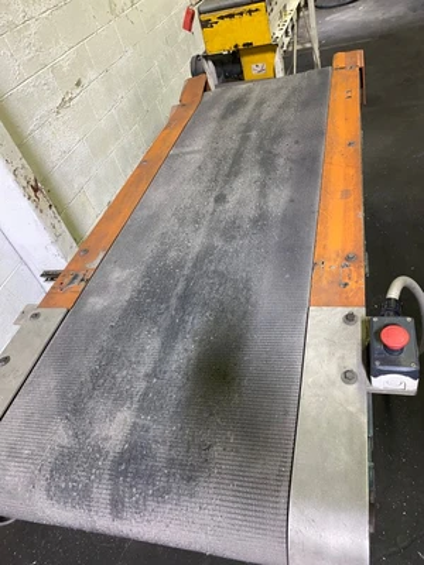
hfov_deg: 53.1
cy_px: 282
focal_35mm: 26
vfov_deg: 67.3
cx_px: 212
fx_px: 425
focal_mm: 4.25
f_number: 1.8
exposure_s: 1/60
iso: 200
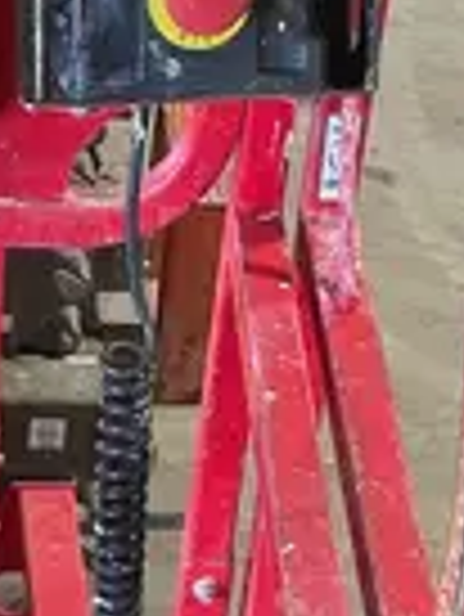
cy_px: 794
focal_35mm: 139
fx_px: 2480
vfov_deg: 13.7
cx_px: -162
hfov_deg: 10.4
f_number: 1.6
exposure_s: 1/60
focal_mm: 4.2
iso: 125
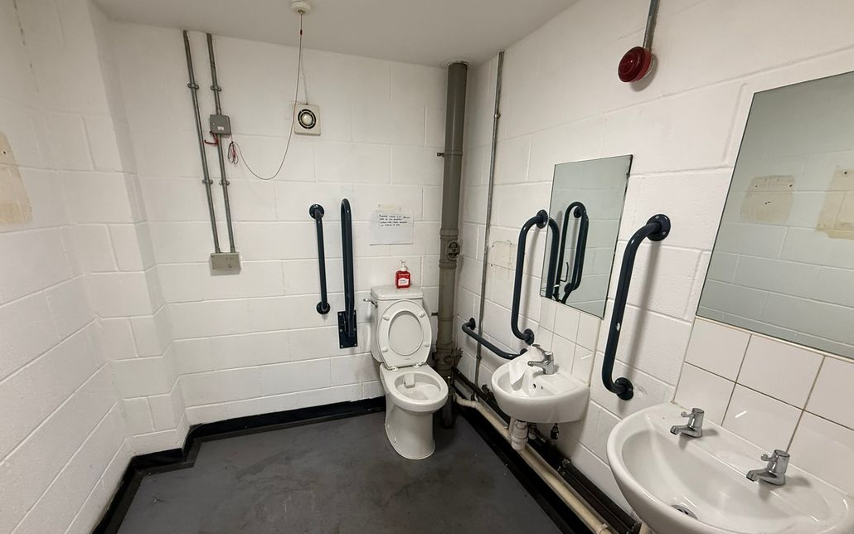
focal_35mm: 16
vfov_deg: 70.6
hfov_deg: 97.8
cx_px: 420
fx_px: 372
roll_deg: -0.8
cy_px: 320
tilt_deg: -16.5
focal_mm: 2.22
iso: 250
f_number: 2.2
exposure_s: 1/100
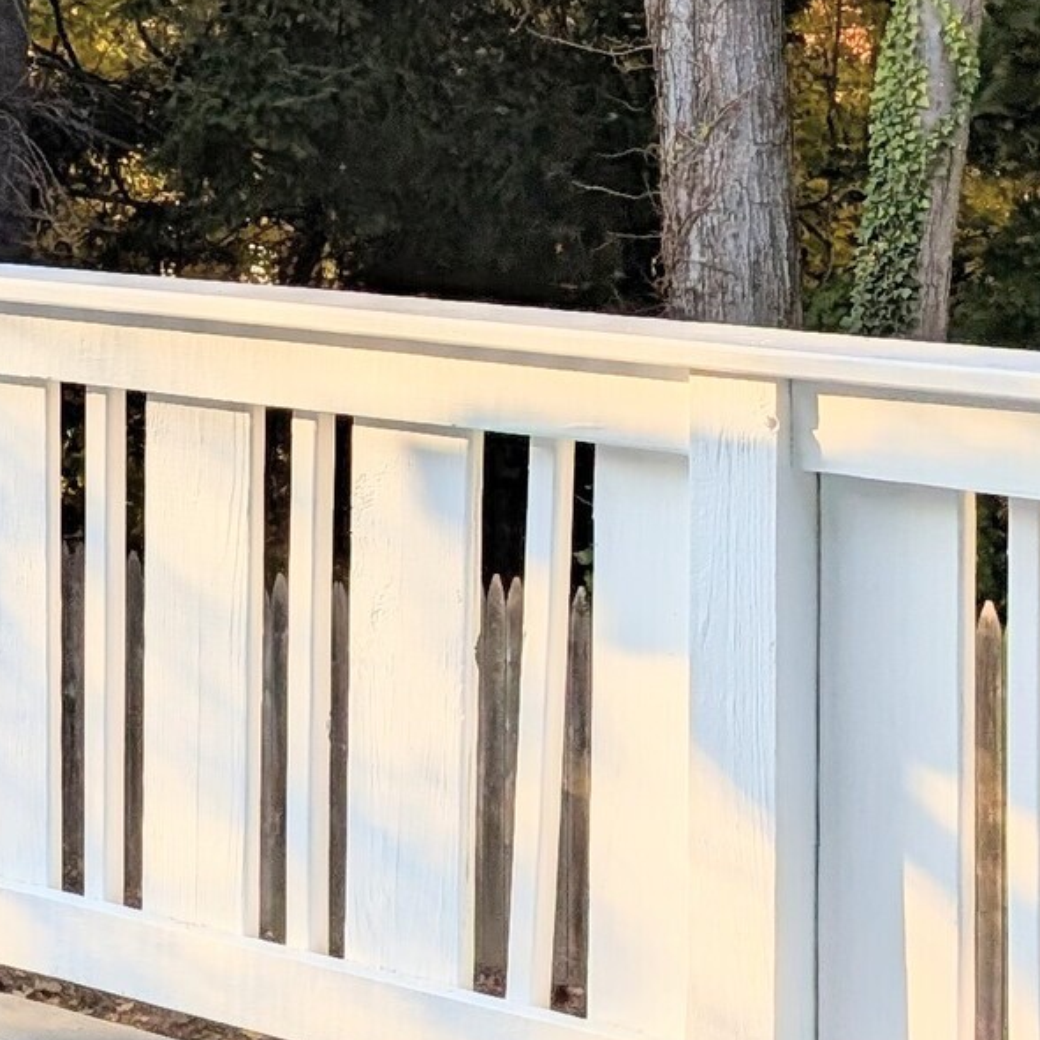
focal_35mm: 110
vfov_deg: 15.7
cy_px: 130
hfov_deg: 13.8
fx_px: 3739
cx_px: -924
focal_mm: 6.9
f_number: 1.68
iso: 22
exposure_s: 1/628
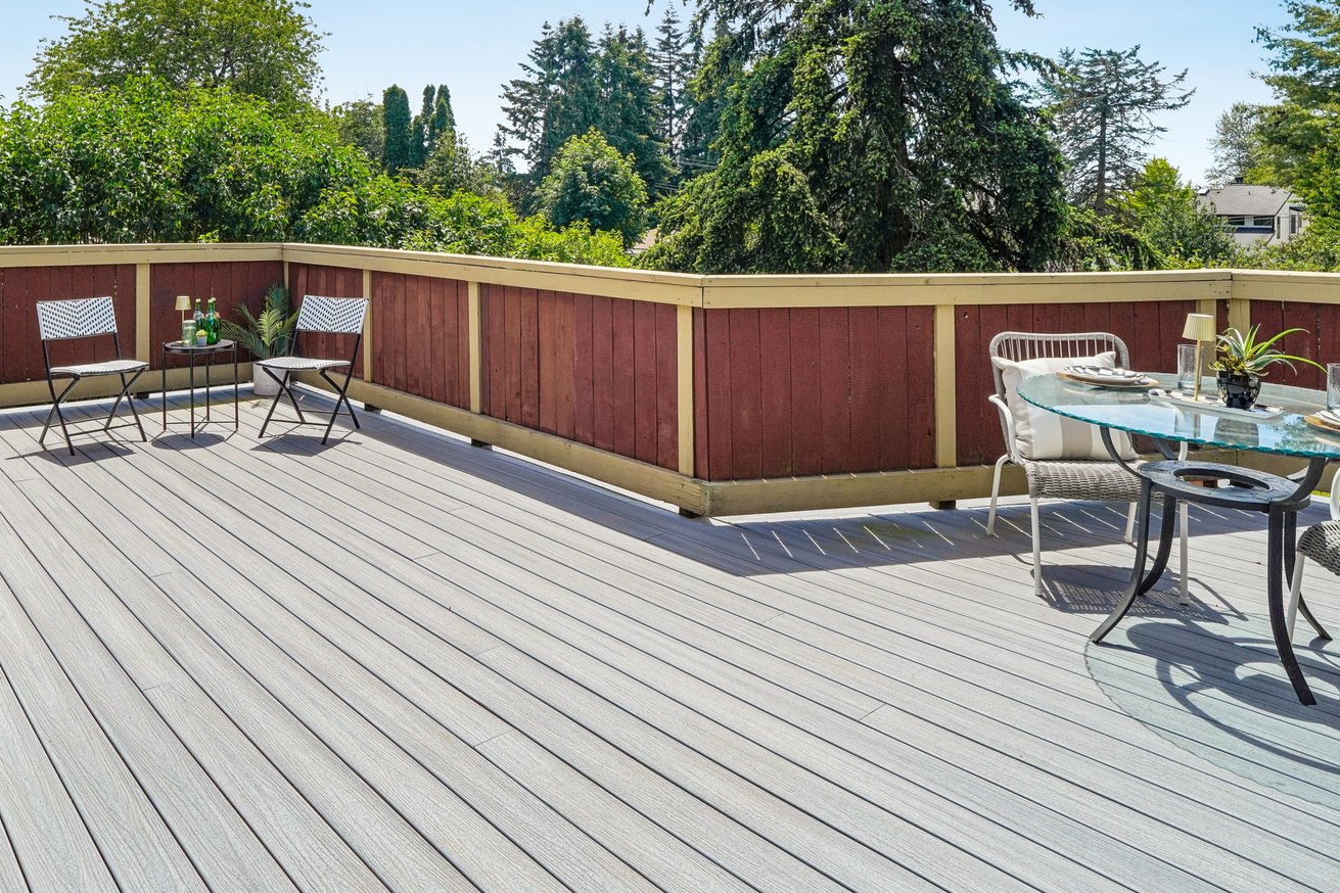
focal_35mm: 25
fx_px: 930
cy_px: 217
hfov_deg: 71.0
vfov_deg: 49.1
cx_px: 561
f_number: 8
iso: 400
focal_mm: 16
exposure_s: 1/1600
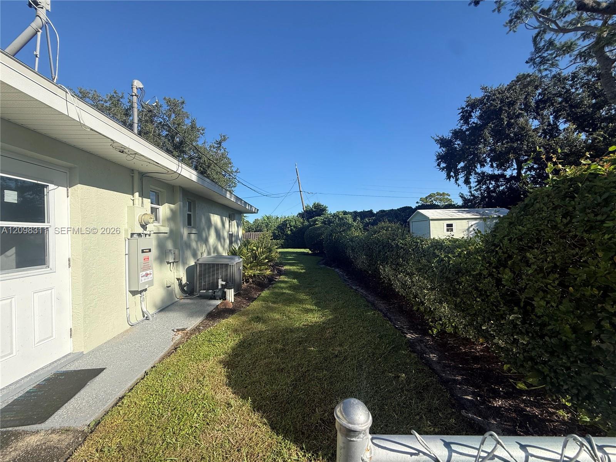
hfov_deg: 102.1
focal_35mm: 14
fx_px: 249
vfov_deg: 85.7
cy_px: 231
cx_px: 308
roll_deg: +1.0
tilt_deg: +0.9
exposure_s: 1/1312
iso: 50
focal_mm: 2.22
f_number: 2.2
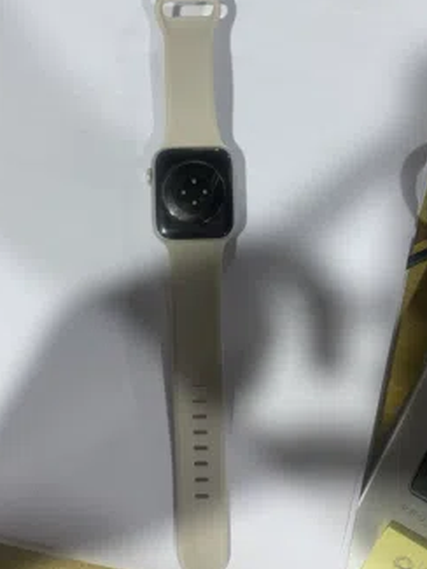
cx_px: 210
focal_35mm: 32
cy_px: 224
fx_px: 526
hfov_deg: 44.2
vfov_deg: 56.3
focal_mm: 4.25
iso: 100
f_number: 1.8
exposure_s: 1/50
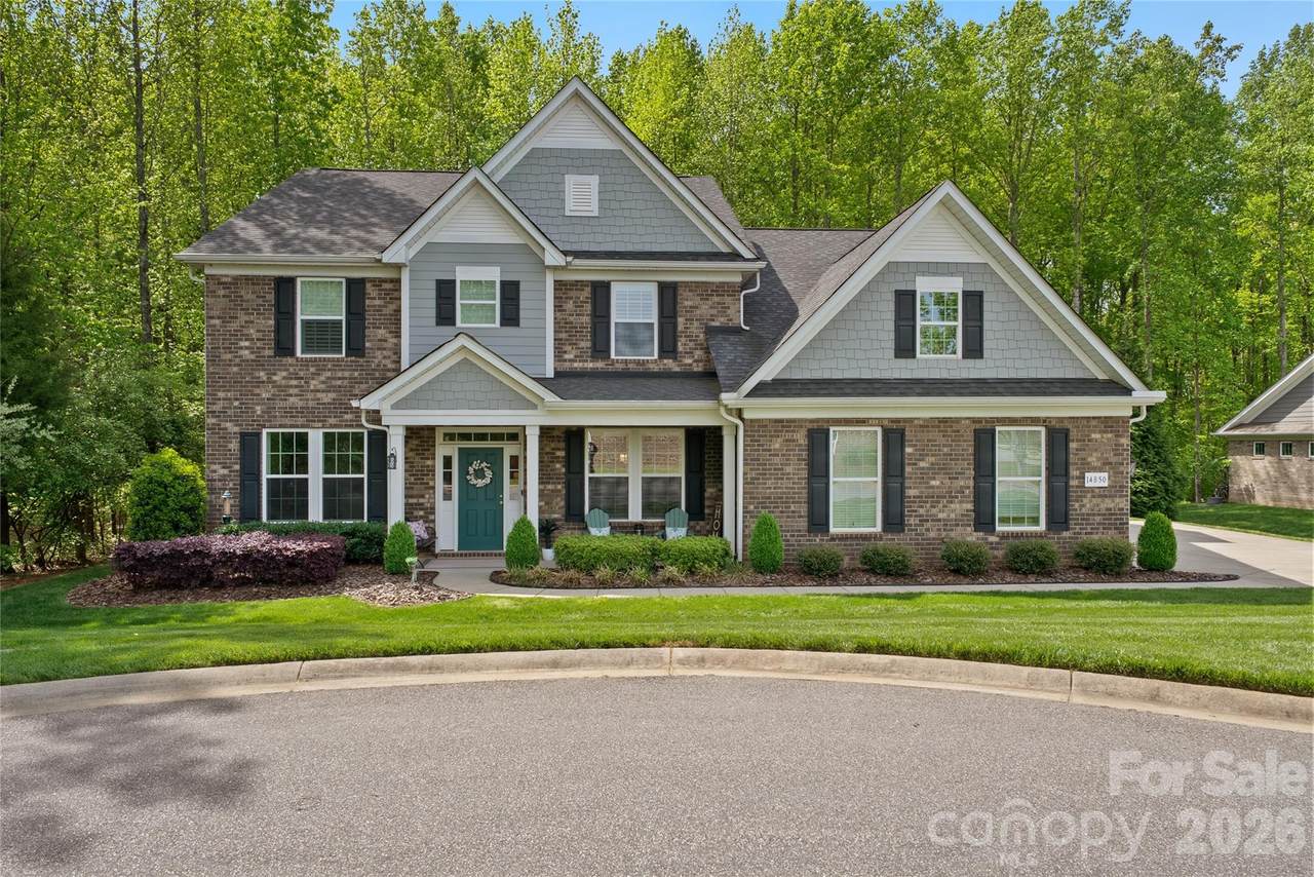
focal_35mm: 24
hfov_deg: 73.7
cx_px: 657
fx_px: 876
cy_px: 438
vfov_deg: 53.2
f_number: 10
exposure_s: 1/15
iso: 100
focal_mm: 24
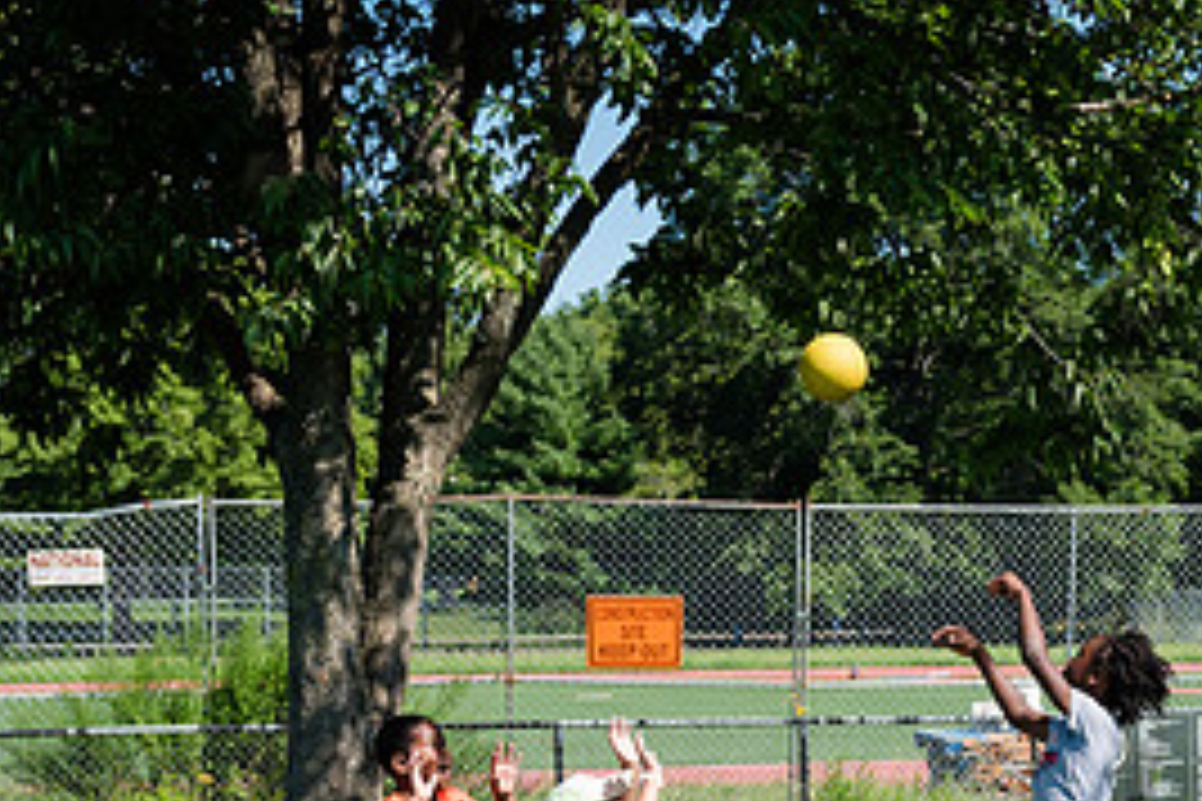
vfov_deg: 13.5
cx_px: 1059
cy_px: 894
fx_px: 3305
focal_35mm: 99
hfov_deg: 20.2
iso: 200
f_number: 3.5
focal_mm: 32
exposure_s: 1/1250
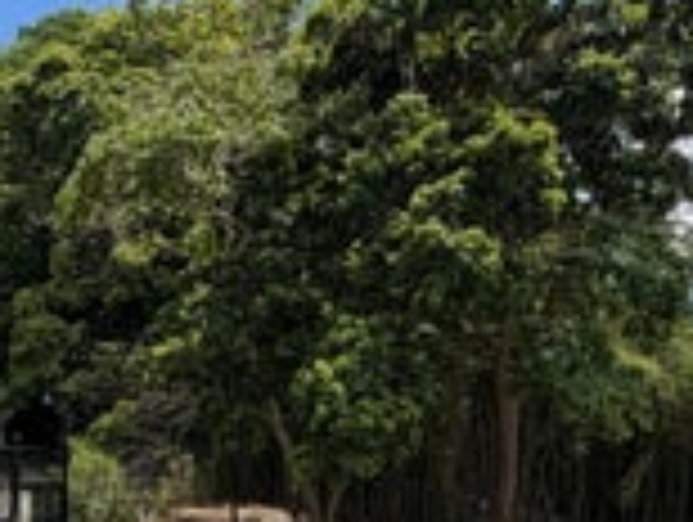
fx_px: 1163
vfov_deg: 21.4
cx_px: 45
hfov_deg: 31.3
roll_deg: +0.7
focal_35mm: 58
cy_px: 778
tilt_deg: -10.7
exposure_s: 1/770
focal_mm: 2.22
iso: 32
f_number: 2.2
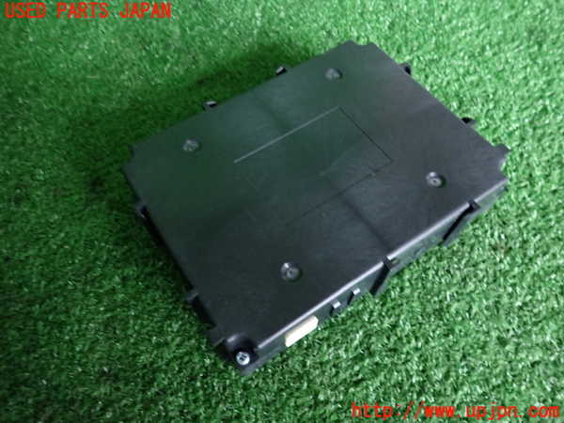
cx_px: 282
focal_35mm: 25
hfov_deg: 69.4
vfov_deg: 54.9
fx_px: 407
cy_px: 212
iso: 320
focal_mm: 4.5
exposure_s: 1/30
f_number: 2
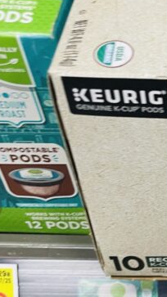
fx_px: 630
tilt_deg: -54.5
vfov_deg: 25.9
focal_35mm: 80
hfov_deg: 13.6
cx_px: 295
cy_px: 251
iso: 80
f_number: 1.6
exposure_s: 1/60
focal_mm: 4.2
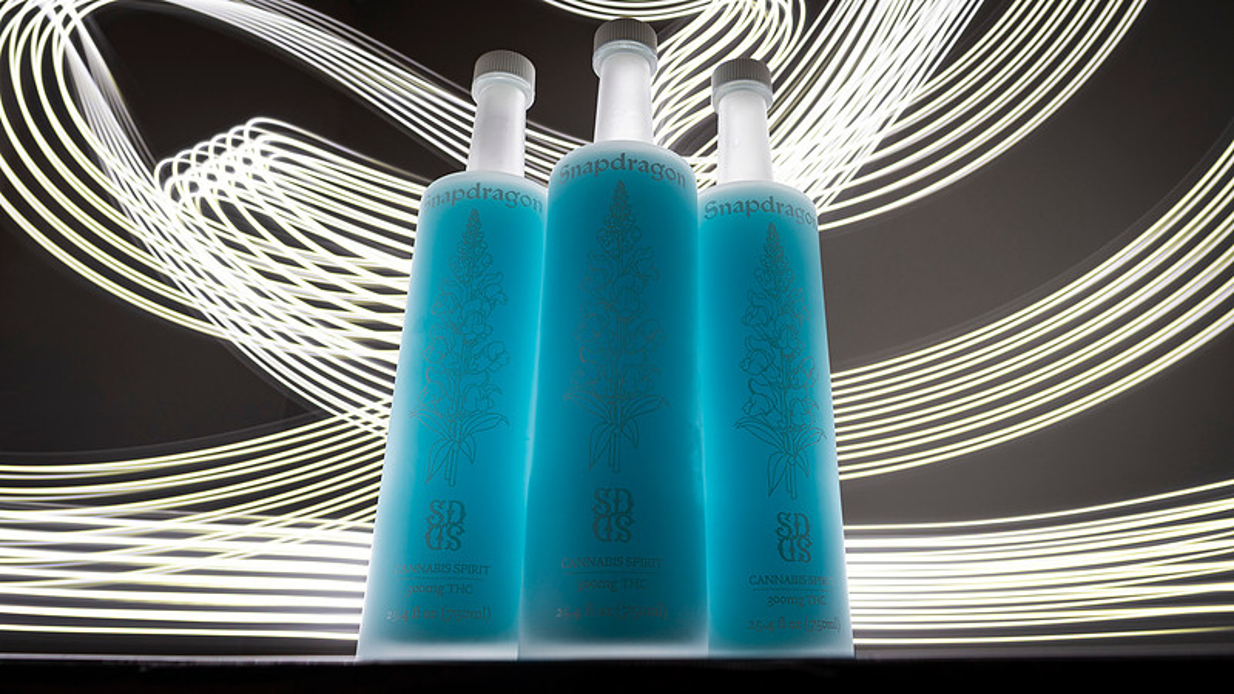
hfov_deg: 71.5
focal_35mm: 26
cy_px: 274
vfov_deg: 43.8
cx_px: 634
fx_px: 857
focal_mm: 24
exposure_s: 8
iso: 200
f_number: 13
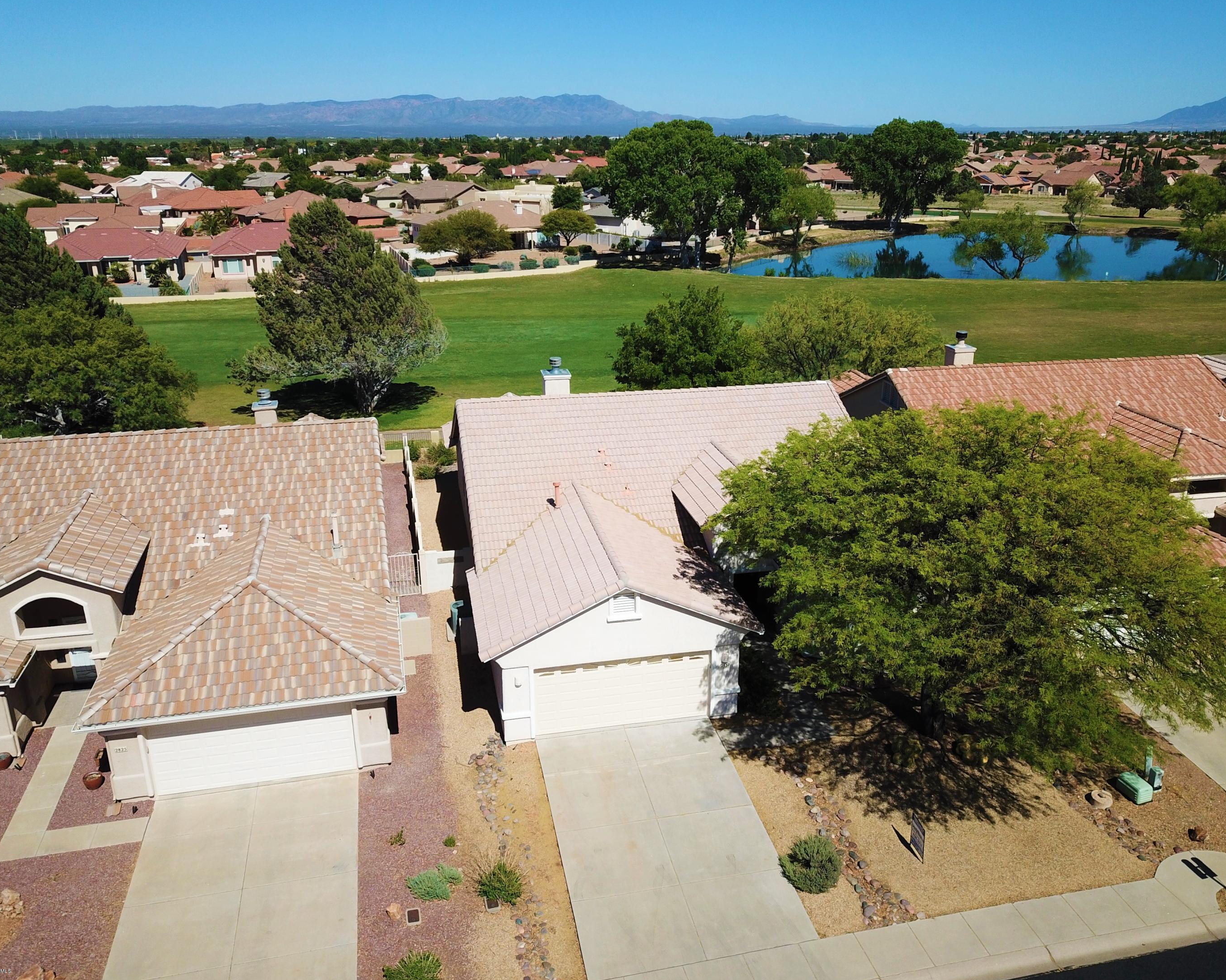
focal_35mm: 28
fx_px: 1016
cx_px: 652
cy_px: 496
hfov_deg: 62.2
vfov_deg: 51.5
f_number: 2.2
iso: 100
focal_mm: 4.73
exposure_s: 1/2551
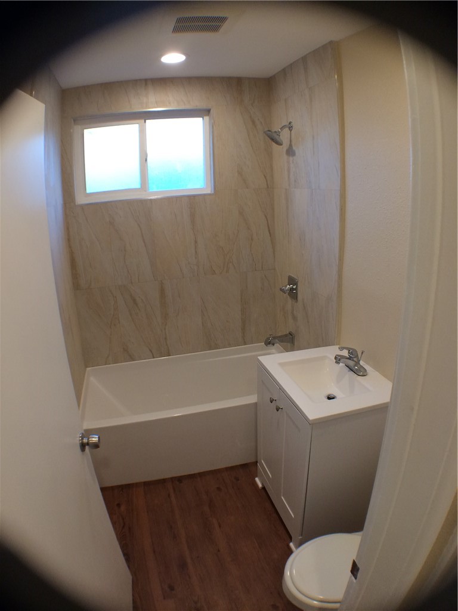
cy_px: 306
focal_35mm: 29
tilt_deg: -19.3
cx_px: 229
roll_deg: +2.8
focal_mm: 4.15
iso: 50
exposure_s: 1/30
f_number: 2.2
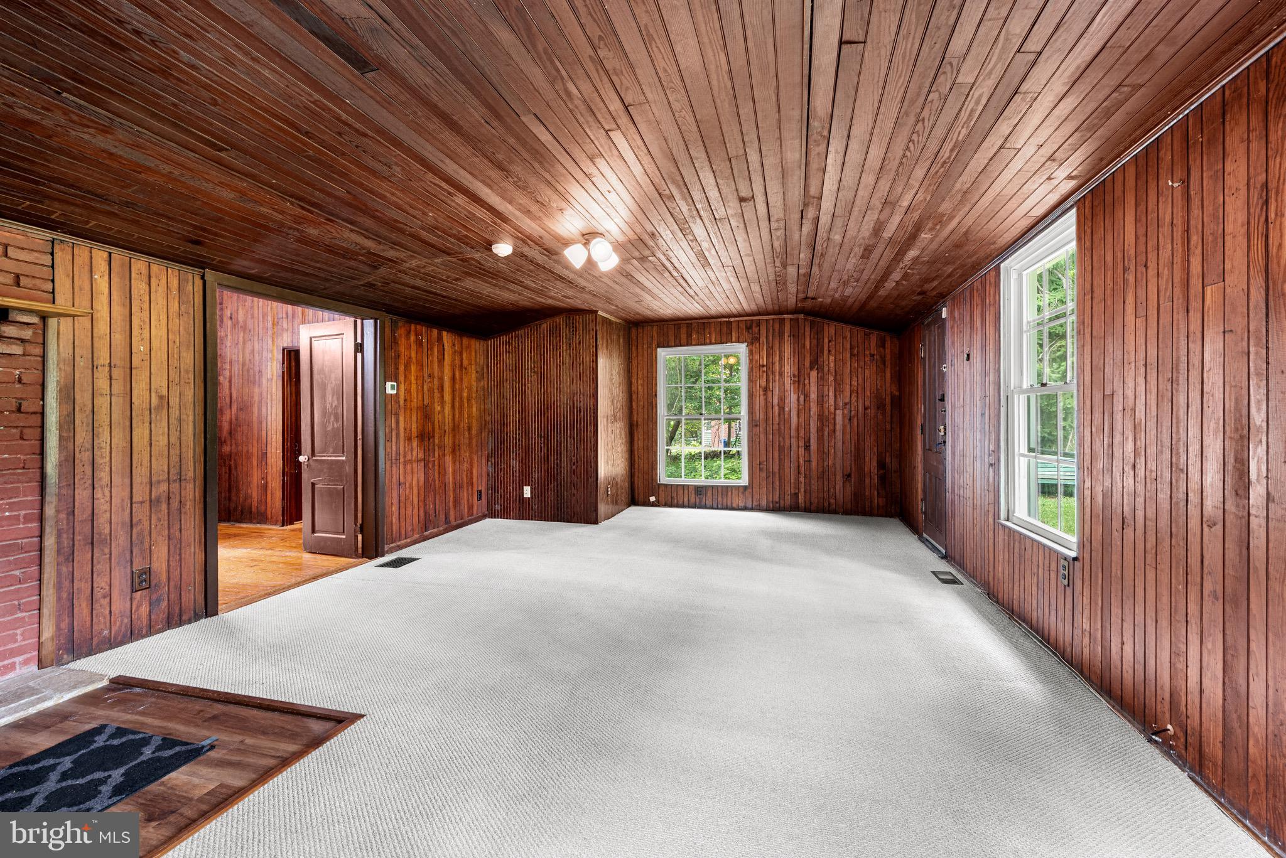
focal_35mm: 15
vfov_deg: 77.4
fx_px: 536
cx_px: 643
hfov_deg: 100.4
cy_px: 429
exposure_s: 4
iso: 320
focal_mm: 15
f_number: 8
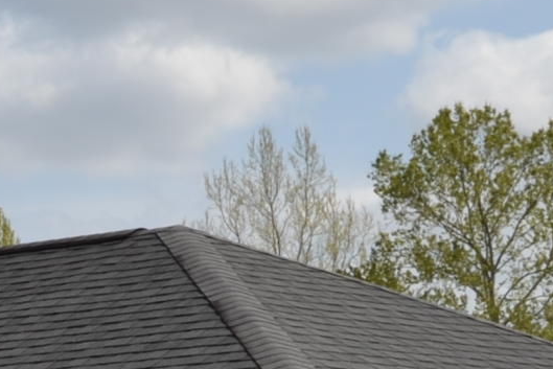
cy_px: 662
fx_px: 2873
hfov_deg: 9.5
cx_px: -853
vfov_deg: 7.2
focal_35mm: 187
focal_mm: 22
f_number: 10
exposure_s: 1/200
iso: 100
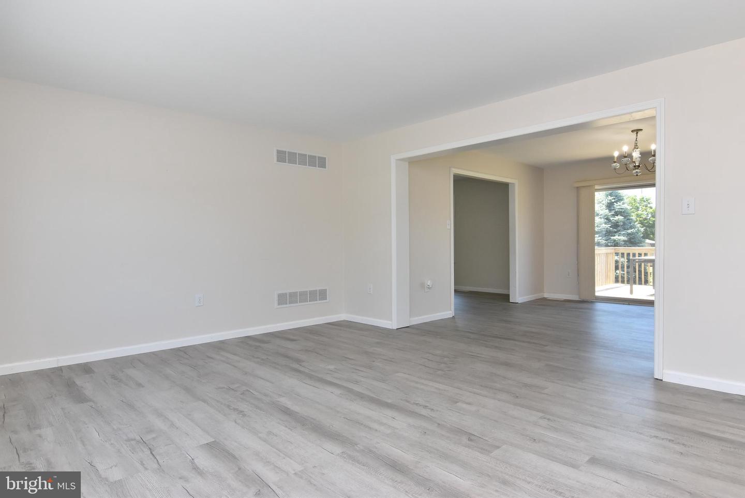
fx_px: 435
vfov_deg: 59.6
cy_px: 249
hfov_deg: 81.2
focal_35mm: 21
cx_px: 372
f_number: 9
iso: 800
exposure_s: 1/100
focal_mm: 14
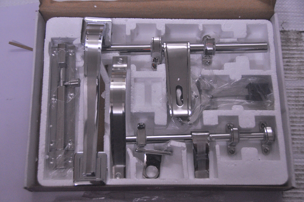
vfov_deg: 25.7
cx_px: 152
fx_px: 443
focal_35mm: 52
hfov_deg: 37.9
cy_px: 101
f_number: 4.2
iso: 1600
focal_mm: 35
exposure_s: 1/60
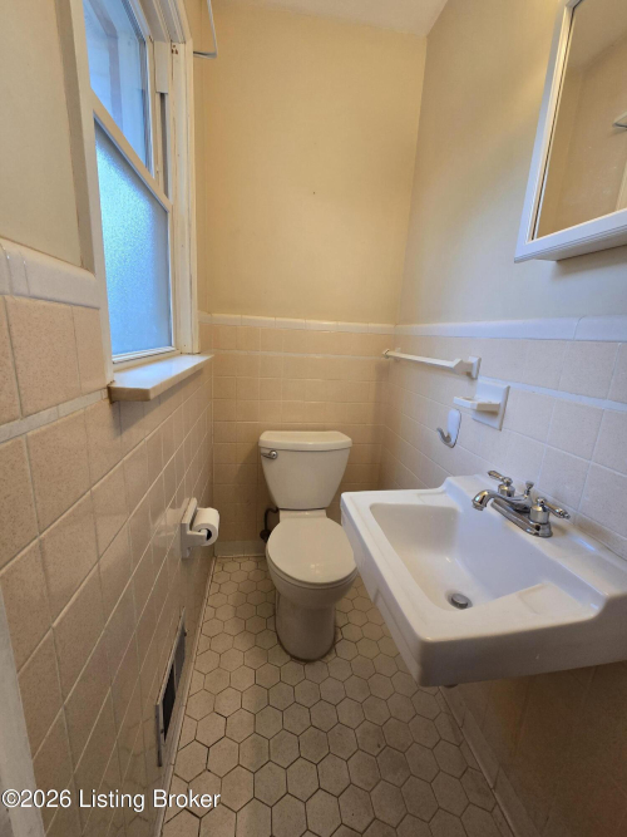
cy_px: 418
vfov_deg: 106.2
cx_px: 314
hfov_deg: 89.9
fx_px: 314
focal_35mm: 13
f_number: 2.2
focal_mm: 2.2
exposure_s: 1/60
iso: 80
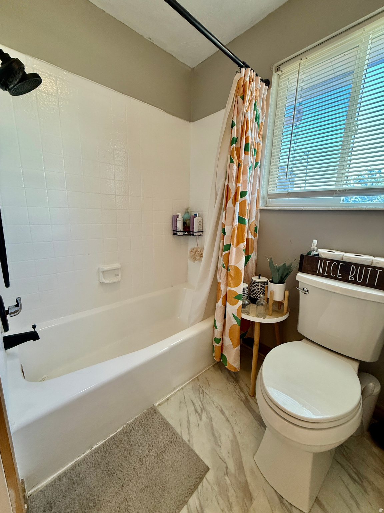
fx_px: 207
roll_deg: -3.6
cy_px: 256
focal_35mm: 14
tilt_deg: -10.8
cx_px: 192
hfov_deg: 85.7
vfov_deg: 102.1
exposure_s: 1/60
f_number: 2.2
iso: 200
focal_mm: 2.22
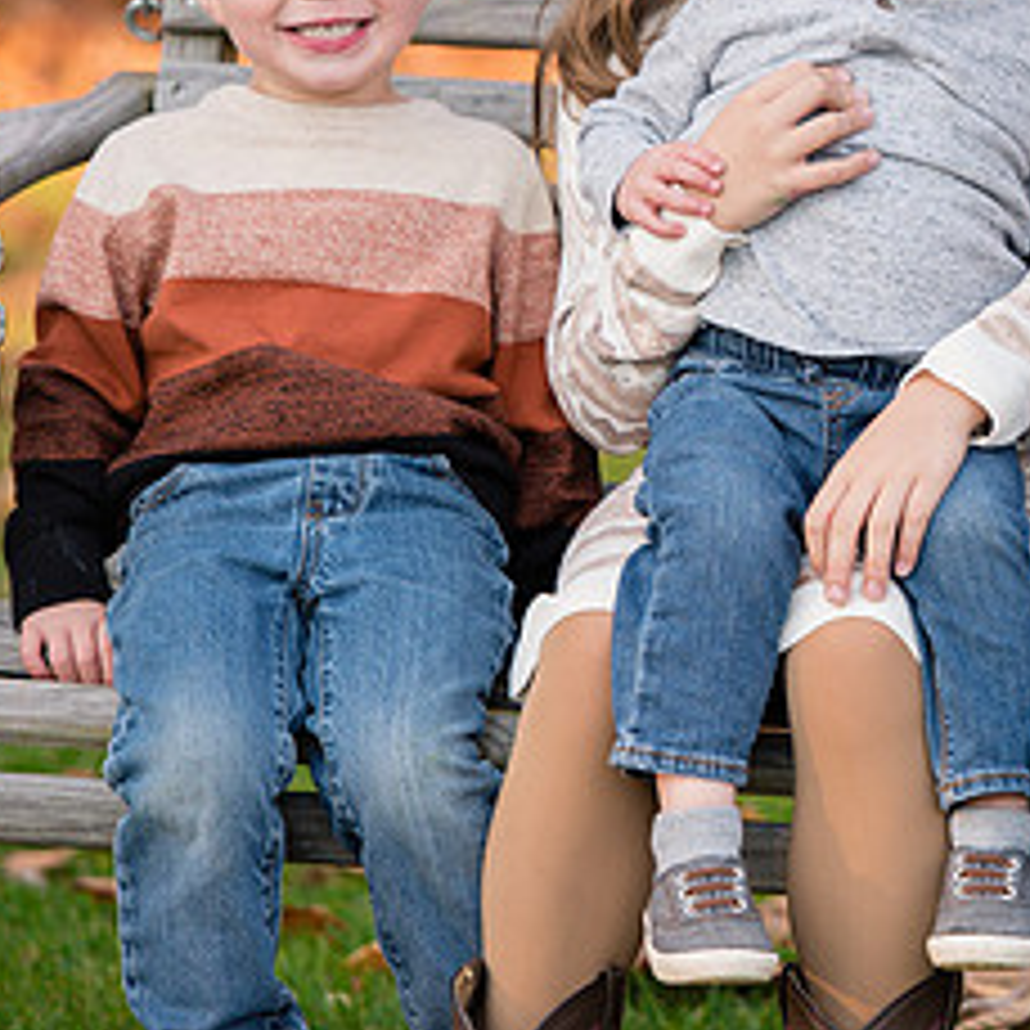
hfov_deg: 4.9
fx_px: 11951
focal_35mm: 355
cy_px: 227
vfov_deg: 4.9
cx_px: 1021
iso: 500
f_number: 3.5
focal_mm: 165
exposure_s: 1/250
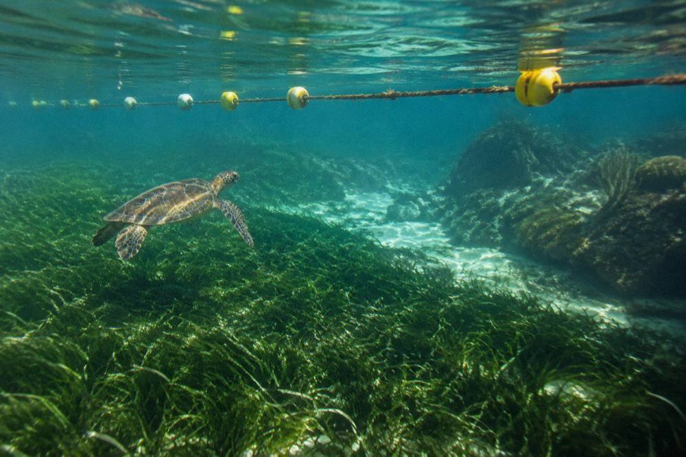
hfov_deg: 41.9
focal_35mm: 47
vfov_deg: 28.6
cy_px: 228
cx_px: 343
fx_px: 895
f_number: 8
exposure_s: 1/200
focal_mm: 47
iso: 400
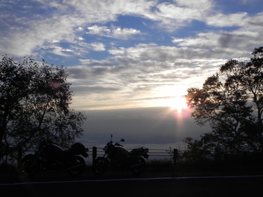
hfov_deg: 41.3
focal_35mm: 46
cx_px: 132
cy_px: 98
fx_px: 349
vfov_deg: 31.5
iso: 160
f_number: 8
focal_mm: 8.2
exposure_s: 1/513
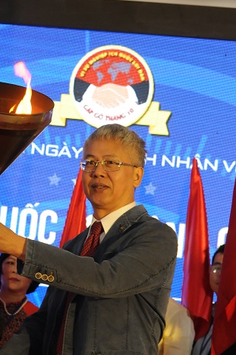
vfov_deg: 12.9
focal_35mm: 159
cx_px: 11
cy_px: 230
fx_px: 1569
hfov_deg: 8.6
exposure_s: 1/100
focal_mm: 55
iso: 800
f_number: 4.5
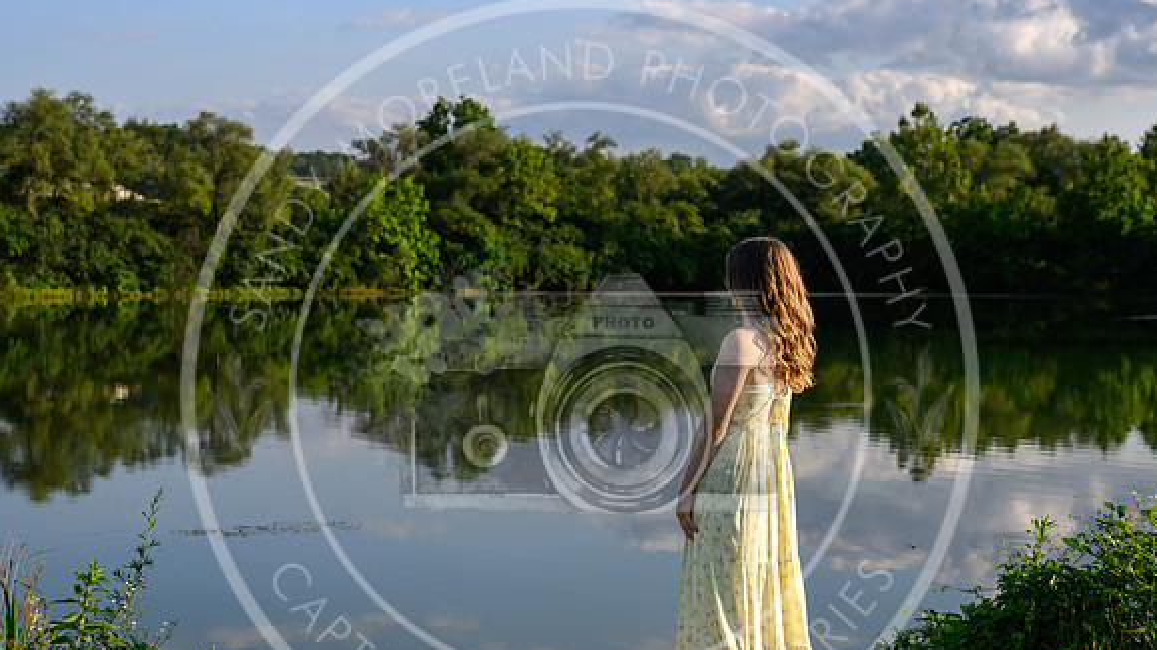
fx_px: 1932
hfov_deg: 33.3
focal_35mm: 63
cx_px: 568
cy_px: 294
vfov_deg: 19.1
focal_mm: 44
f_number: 3.2
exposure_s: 1/400
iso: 64
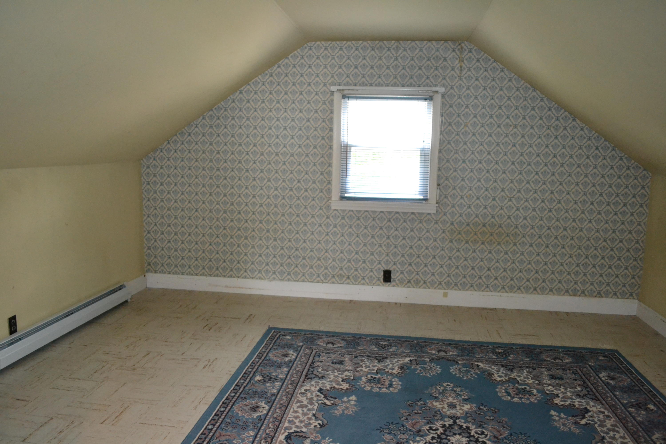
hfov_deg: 67.4
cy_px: 222
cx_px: 333
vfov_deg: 47.9
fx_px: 499
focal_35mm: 27
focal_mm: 18
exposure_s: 1/60
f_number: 3.5
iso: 3200
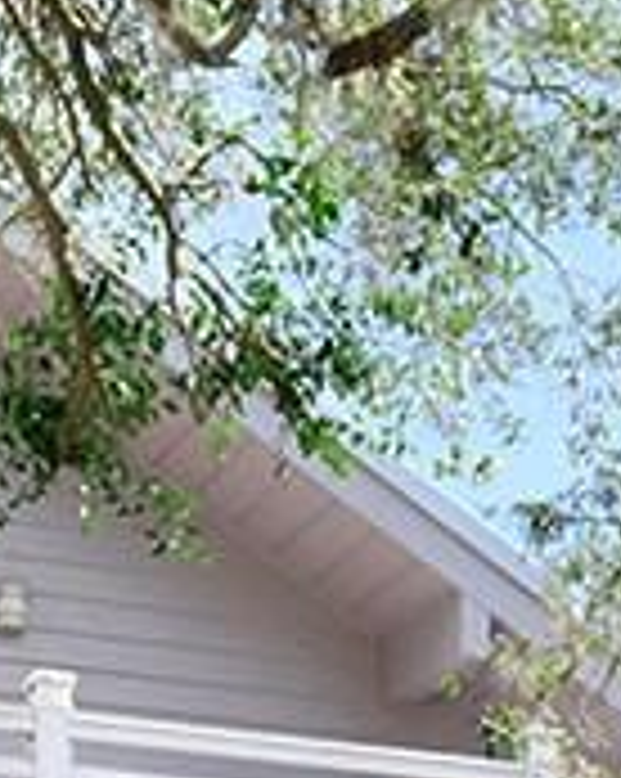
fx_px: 4580
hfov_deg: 7.8
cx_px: 297
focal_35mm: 199
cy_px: 1821
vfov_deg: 8.9
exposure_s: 1/2500
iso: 1000
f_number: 4
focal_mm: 27.4
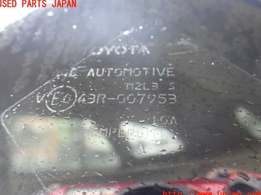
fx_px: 234
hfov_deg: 58.4
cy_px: 100
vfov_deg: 45.4
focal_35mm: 31
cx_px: 129
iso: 800
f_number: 2.3
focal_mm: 5.4
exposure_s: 1/30
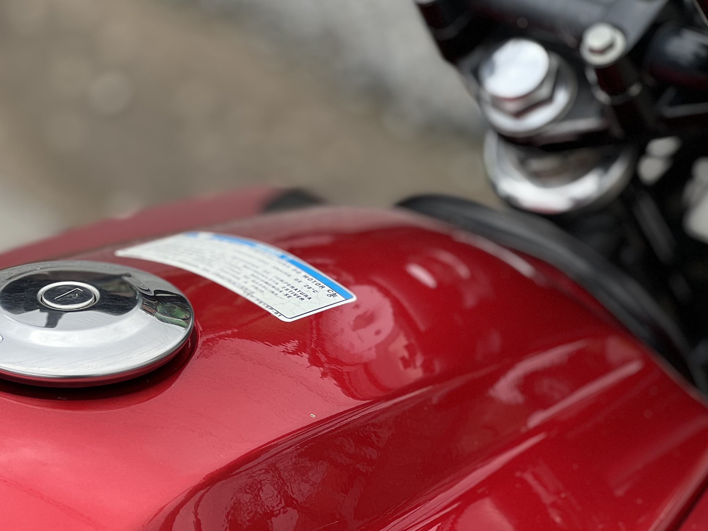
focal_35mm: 114
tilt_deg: -48.6
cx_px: 244
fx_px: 2332
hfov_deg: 17.2
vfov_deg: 13.0
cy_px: 301
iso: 25
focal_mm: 9
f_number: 2.8
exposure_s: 1/185
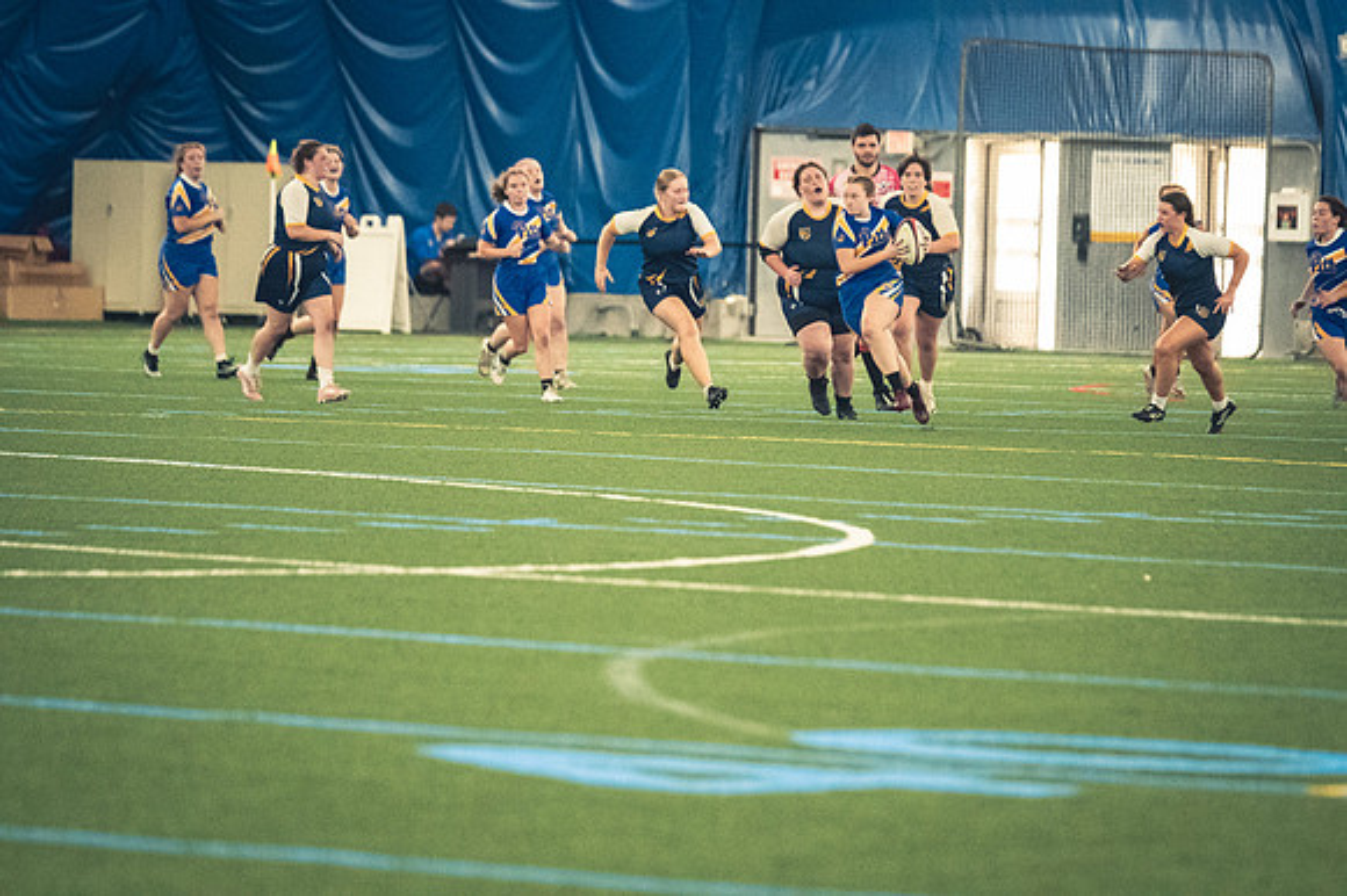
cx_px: 674
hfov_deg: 6.9
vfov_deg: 4.6
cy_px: 448
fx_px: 11218
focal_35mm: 300
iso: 12800
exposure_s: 1/500
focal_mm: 200
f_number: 2.8
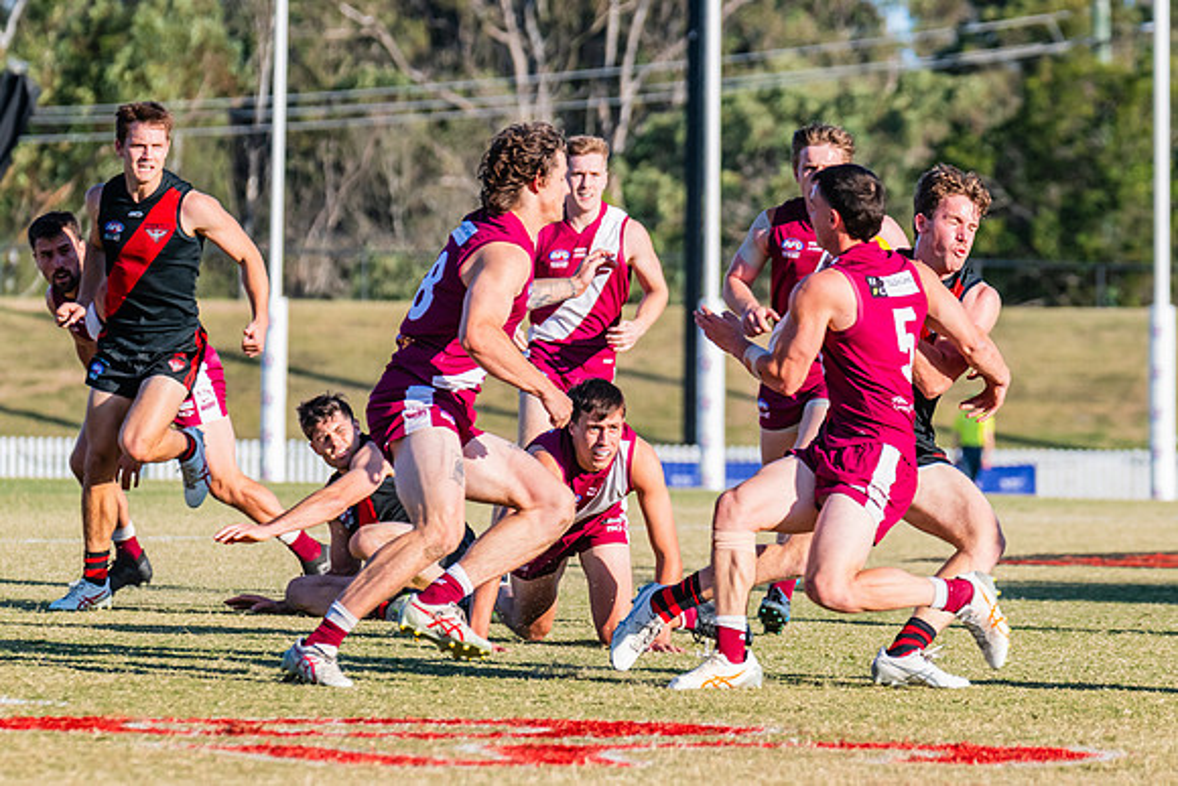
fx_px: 10701
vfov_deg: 4.2
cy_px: 430
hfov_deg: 6.3
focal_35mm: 327
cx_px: 730
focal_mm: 250
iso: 800
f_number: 8
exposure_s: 1/1600
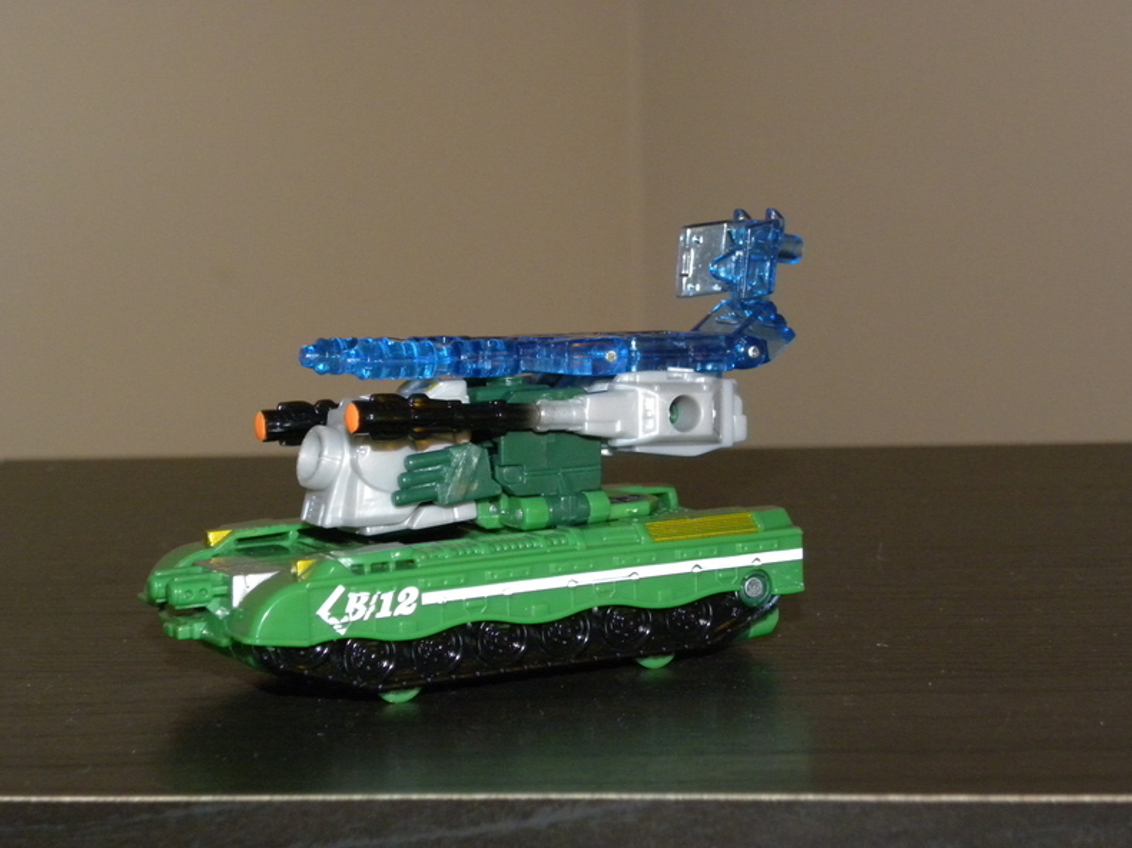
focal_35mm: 86
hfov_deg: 22.8
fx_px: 2812
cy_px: 422
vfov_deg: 17.2
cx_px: 561
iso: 400
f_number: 4
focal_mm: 15.1
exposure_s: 1/30
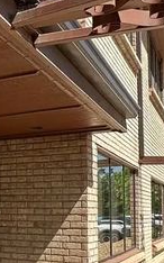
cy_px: 184
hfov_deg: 17.0
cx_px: -119
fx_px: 465
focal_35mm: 65
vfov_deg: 31.2
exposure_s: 1/593
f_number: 2.2
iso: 40
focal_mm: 2.22
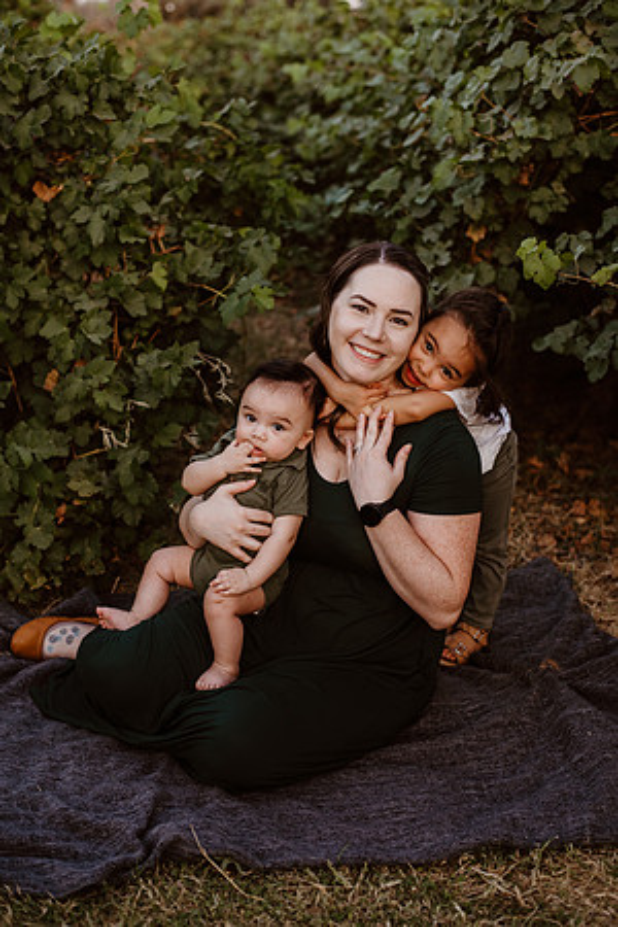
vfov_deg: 39.6
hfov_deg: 27.0
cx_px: 309
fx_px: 1287
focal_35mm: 50
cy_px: 464
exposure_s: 1/320
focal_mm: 50
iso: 200
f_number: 2.8
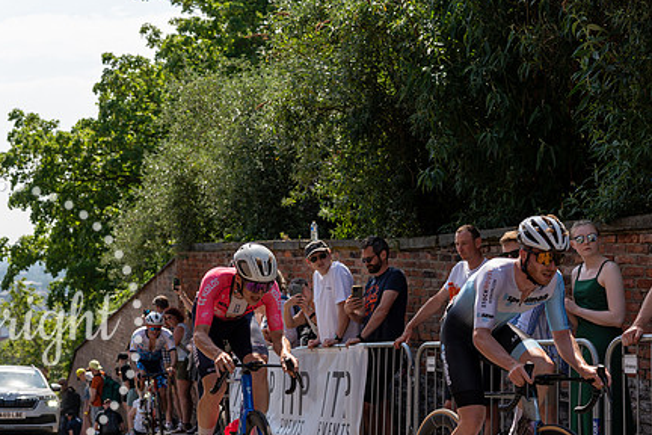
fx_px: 1485
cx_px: 235
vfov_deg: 16.6
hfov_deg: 24.7
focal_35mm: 82
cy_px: 247
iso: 160
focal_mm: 61
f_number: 4
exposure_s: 1/1600
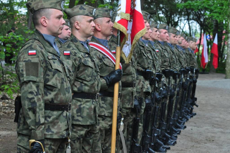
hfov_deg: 21.9
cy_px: 76
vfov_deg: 14.7
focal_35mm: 93
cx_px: 115
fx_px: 593
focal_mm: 62
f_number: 7.1
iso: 1600
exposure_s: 1/800
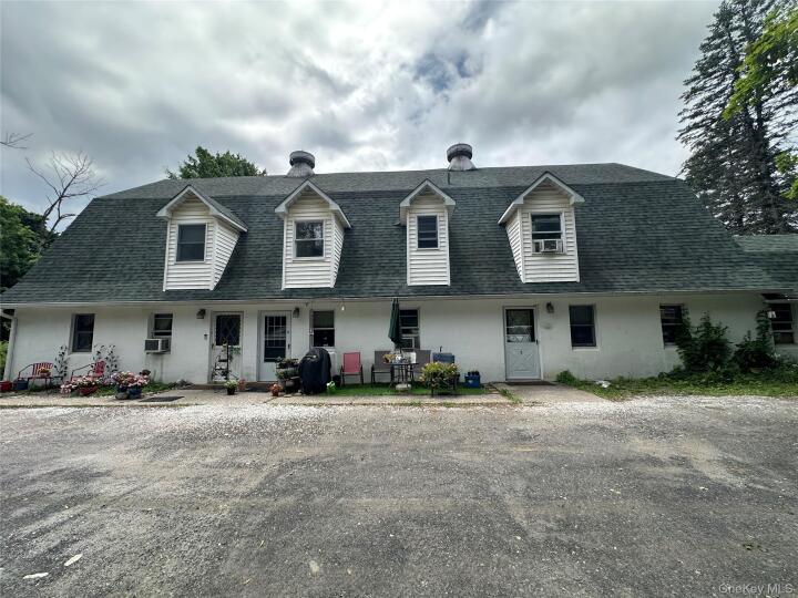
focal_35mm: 14
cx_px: 399
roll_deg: -0.2
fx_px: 323
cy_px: 299
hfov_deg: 102.1
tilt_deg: +7.4
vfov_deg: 85.7
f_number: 2.2
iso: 40
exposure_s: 1/972
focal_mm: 2.22
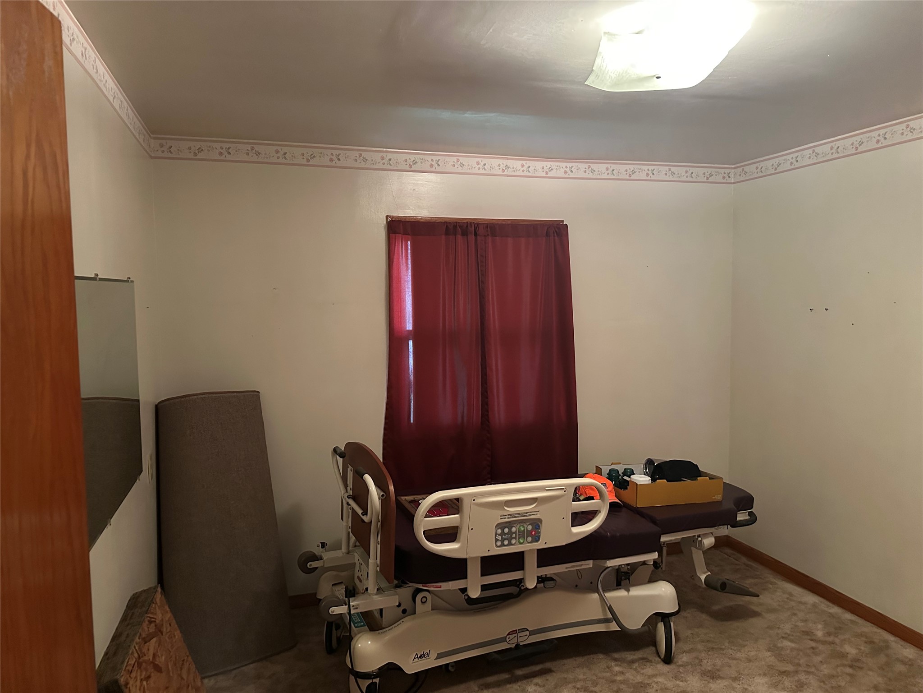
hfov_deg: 71.6
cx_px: 462
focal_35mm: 24
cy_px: 346
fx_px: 640
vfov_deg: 56.8
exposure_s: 1/30
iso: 800
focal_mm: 6.86
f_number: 1.78
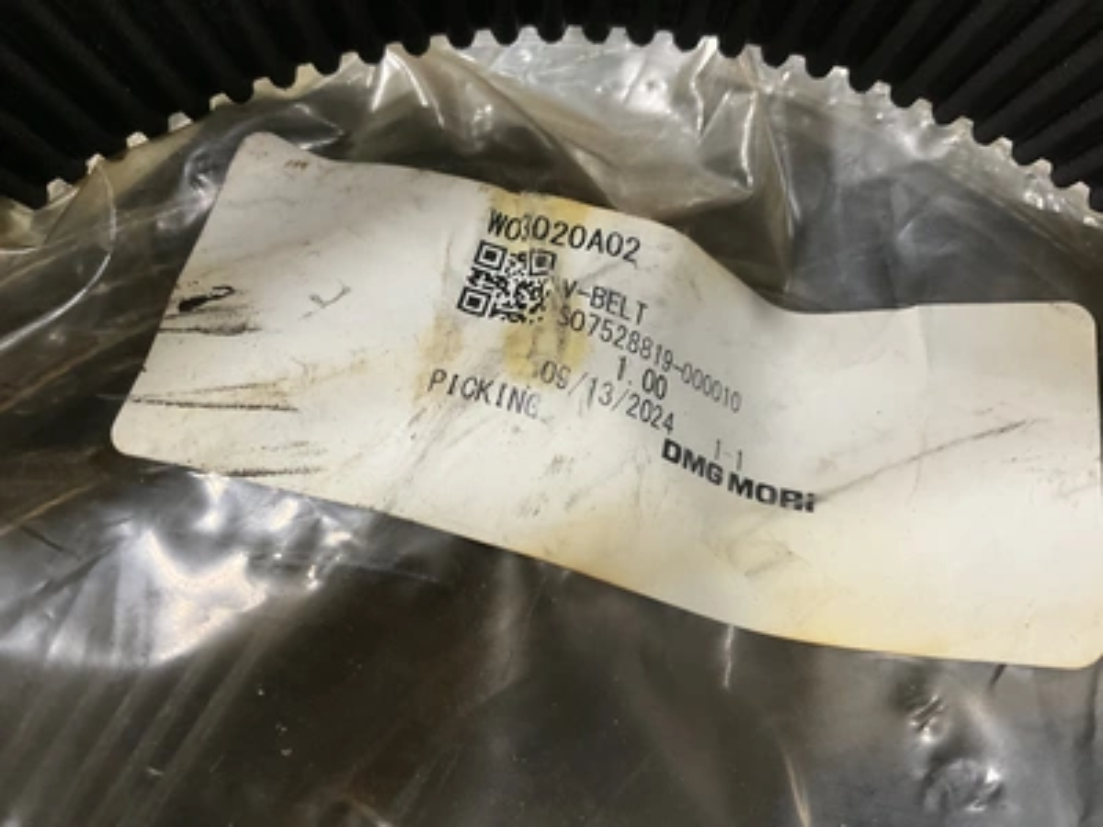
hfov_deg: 61.7
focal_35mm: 29
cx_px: 552
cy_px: 414
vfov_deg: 48.2
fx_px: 924
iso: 200
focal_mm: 3
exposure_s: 1/40
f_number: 1.8
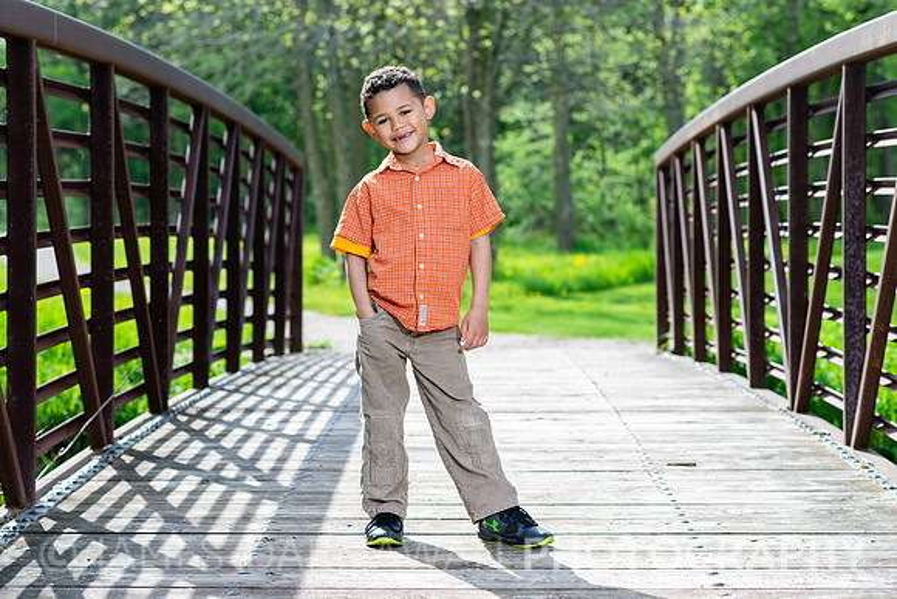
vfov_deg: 15.0
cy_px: 300
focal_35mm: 91
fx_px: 2267
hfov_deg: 22.4
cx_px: 448
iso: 100
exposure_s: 1/200
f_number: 5
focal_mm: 85
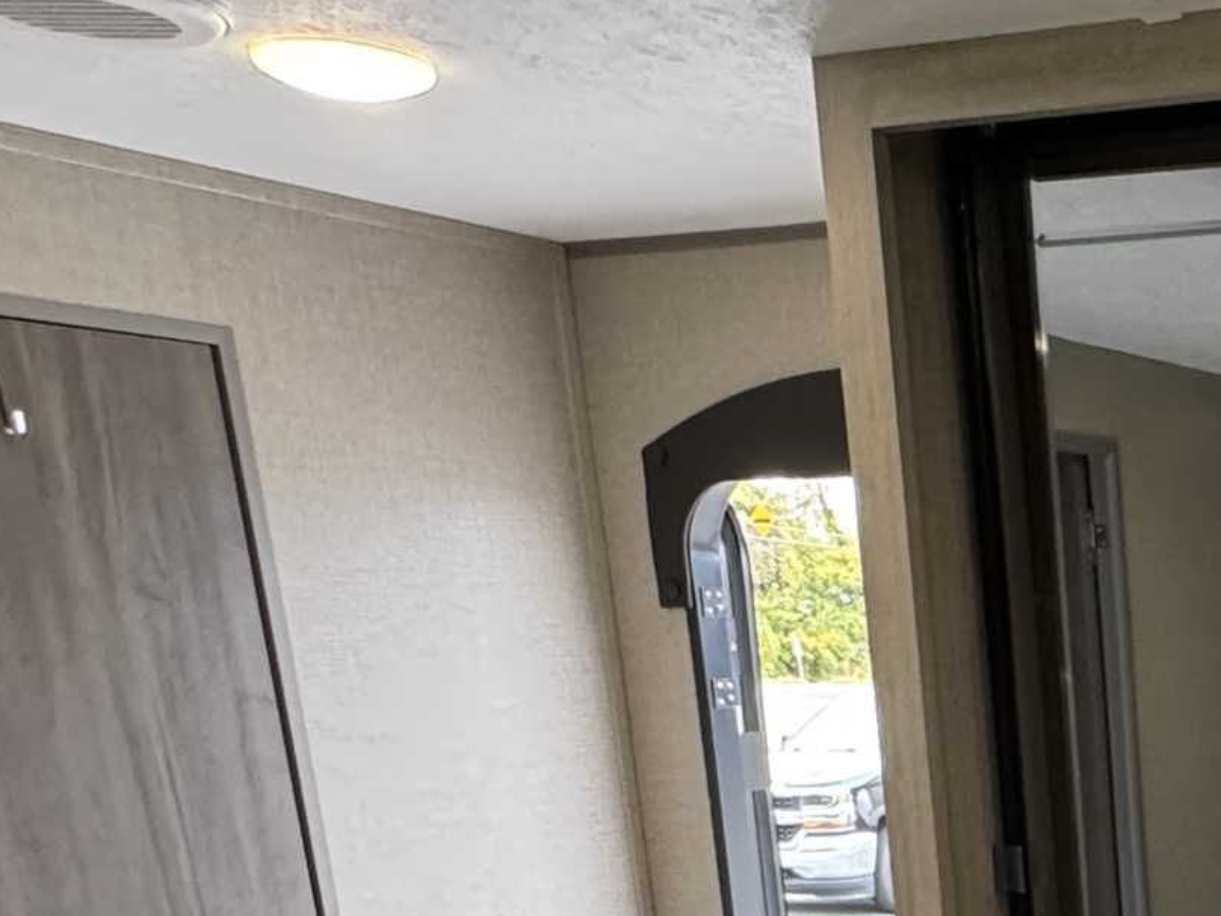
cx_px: 1572
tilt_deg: -15.5
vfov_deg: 24.7
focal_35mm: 52
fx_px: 1834
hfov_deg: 29.8
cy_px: 1162
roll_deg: -2.0
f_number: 2.2
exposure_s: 1/92
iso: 320
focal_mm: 2.22
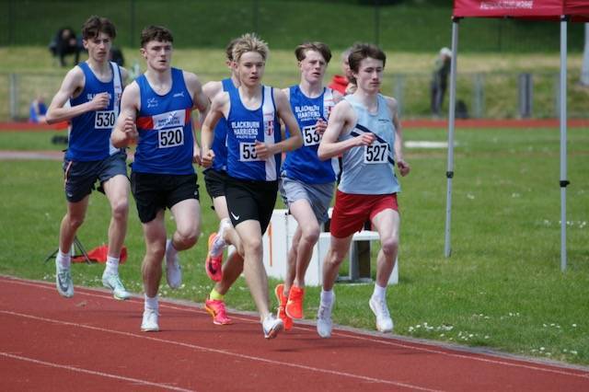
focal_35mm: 375
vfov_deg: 3.7
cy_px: 196
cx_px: 294
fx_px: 6132
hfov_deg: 5.5
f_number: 5.6
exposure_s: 1/640
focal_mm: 250
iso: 200
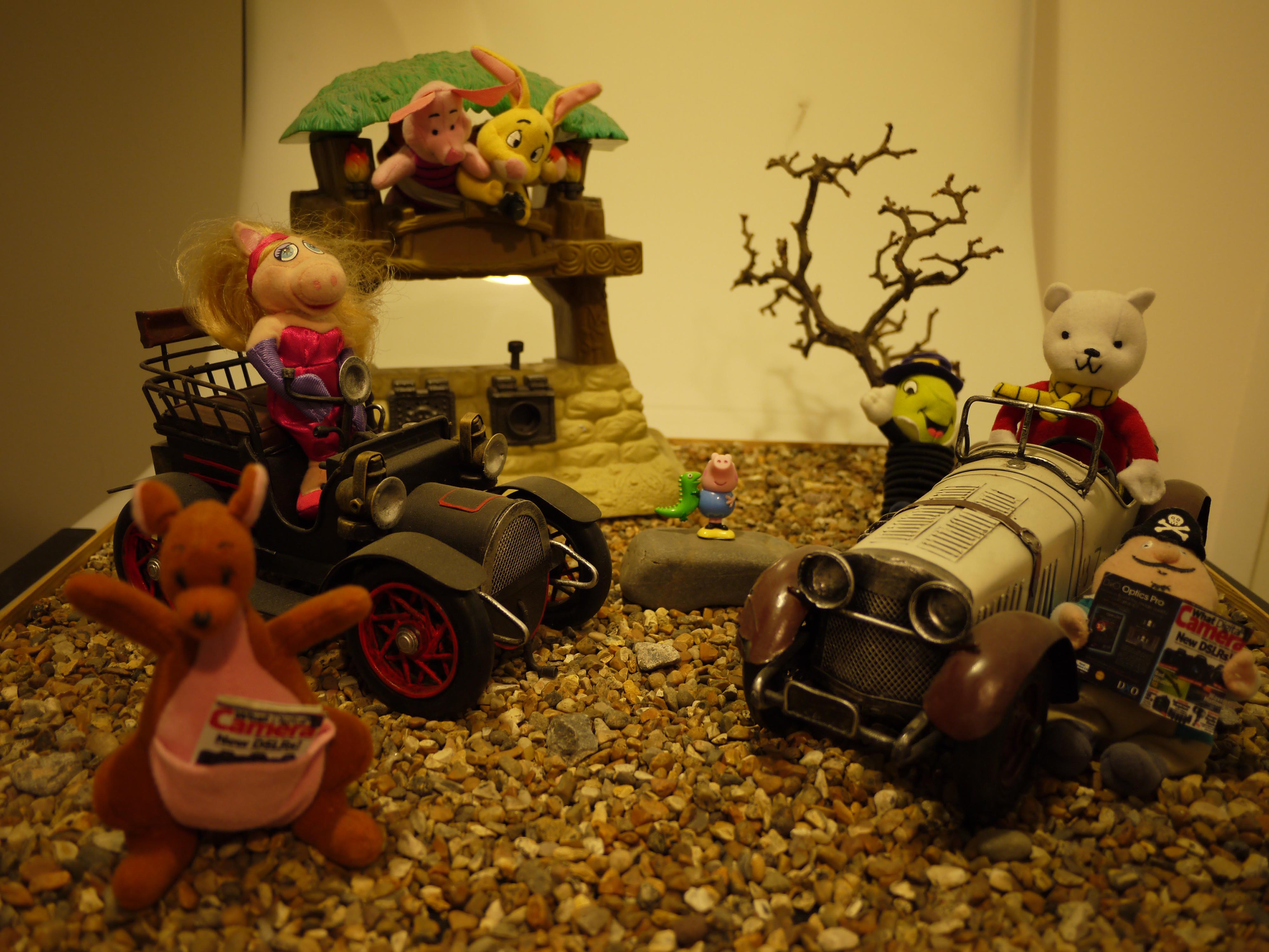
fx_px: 1026
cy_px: 476
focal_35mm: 28
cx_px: 634
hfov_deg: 63.4
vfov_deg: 49.7
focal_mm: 14
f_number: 2.5
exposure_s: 1/20
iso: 200
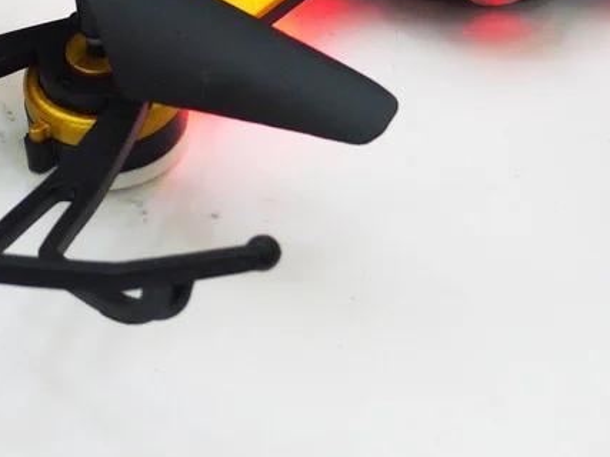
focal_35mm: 243
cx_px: 509
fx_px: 4281
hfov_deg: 8.1
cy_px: -130
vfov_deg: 6.1
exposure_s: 1/20
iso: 800
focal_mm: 14.6
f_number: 4.2
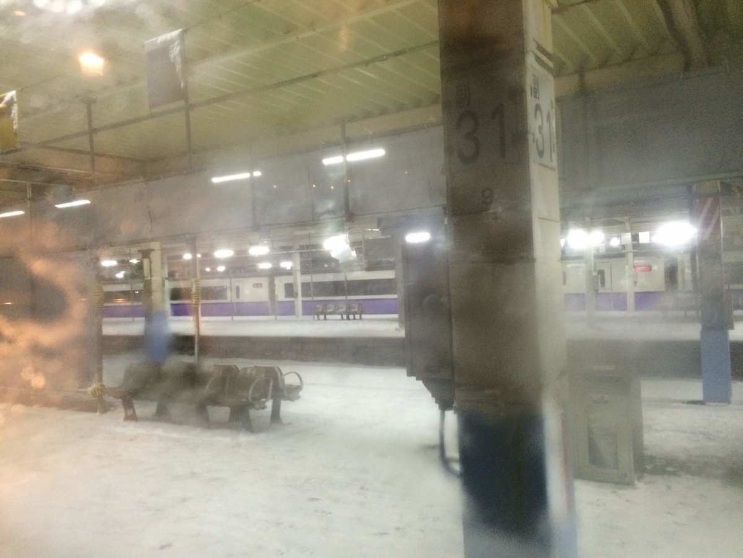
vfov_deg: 48.2
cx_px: 372
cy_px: 279
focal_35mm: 29
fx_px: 622
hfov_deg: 61.7
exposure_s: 1/20
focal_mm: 4.15
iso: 250
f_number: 2.2
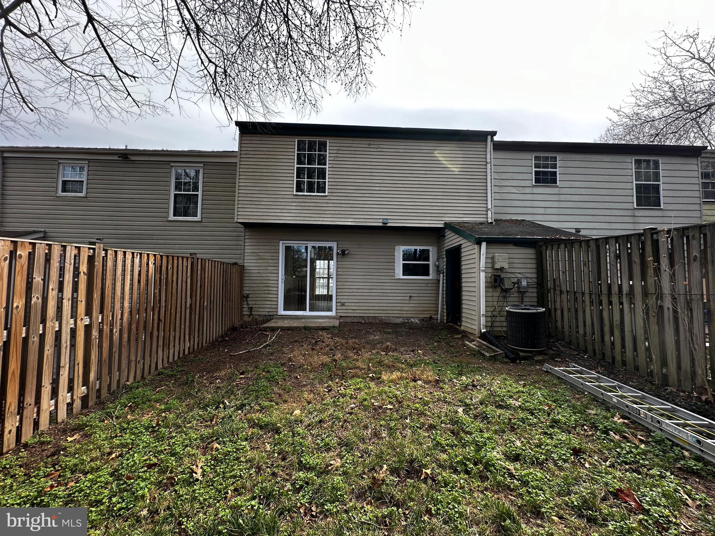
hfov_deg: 102.1
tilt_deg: +4.4
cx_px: 358
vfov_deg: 85.7
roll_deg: -0.7
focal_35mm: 14
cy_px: 268
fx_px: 289
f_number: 2.2
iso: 40
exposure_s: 1/287
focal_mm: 2.22
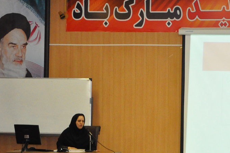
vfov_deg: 9.4
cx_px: 132
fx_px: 933
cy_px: 90
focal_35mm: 146
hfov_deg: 14.1
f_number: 5.6
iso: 3200
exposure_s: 1/125
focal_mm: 45
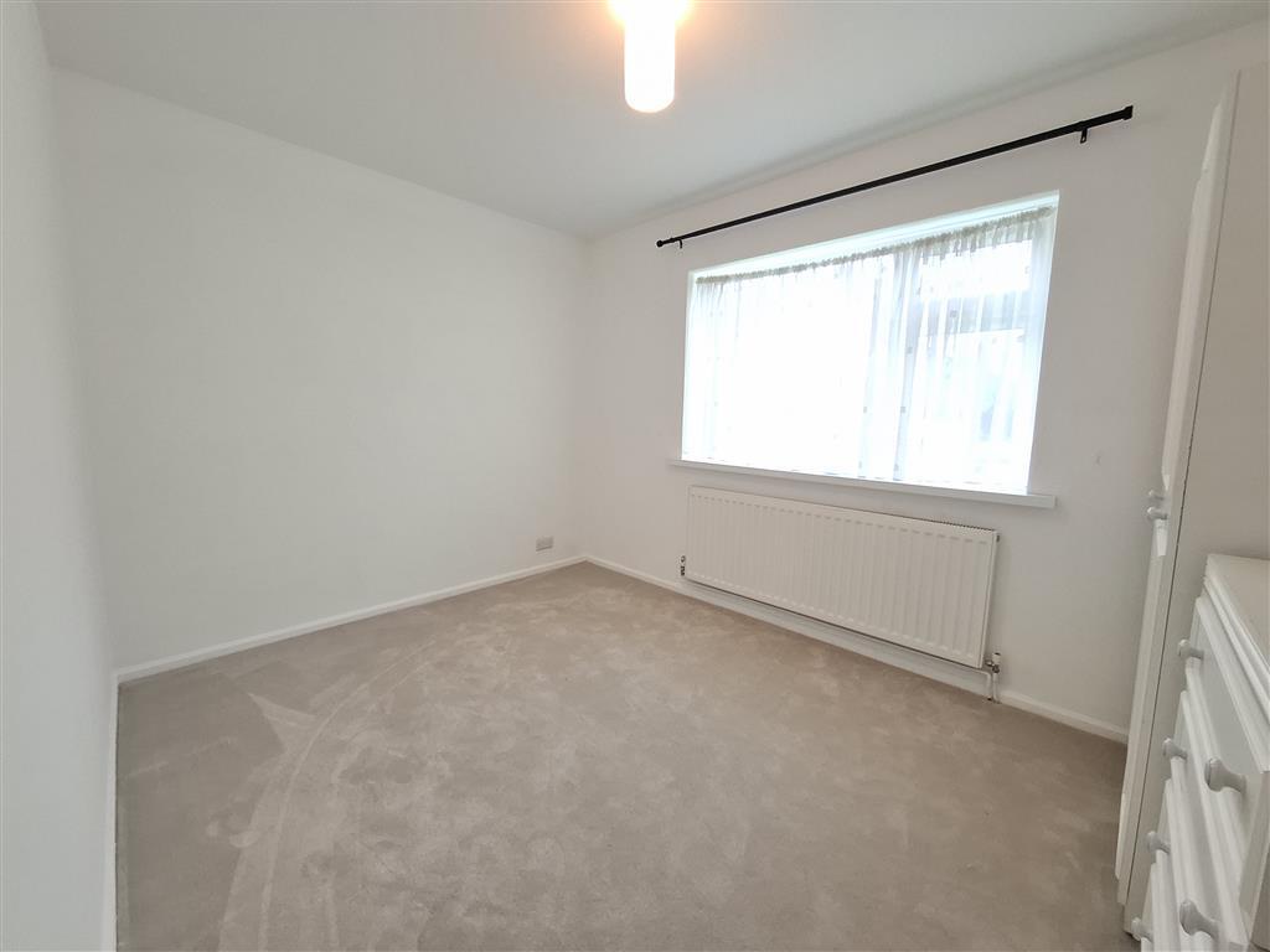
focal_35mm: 13
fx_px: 477
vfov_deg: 89.9
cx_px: 635
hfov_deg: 106.2
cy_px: 476
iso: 160
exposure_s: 1/33
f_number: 2.2
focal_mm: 1.74
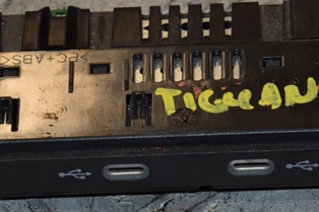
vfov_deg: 4.3
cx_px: 160
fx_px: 2843
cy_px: 98
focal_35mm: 321
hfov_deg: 6.4
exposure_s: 1/200
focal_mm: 105
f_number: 11
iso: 800
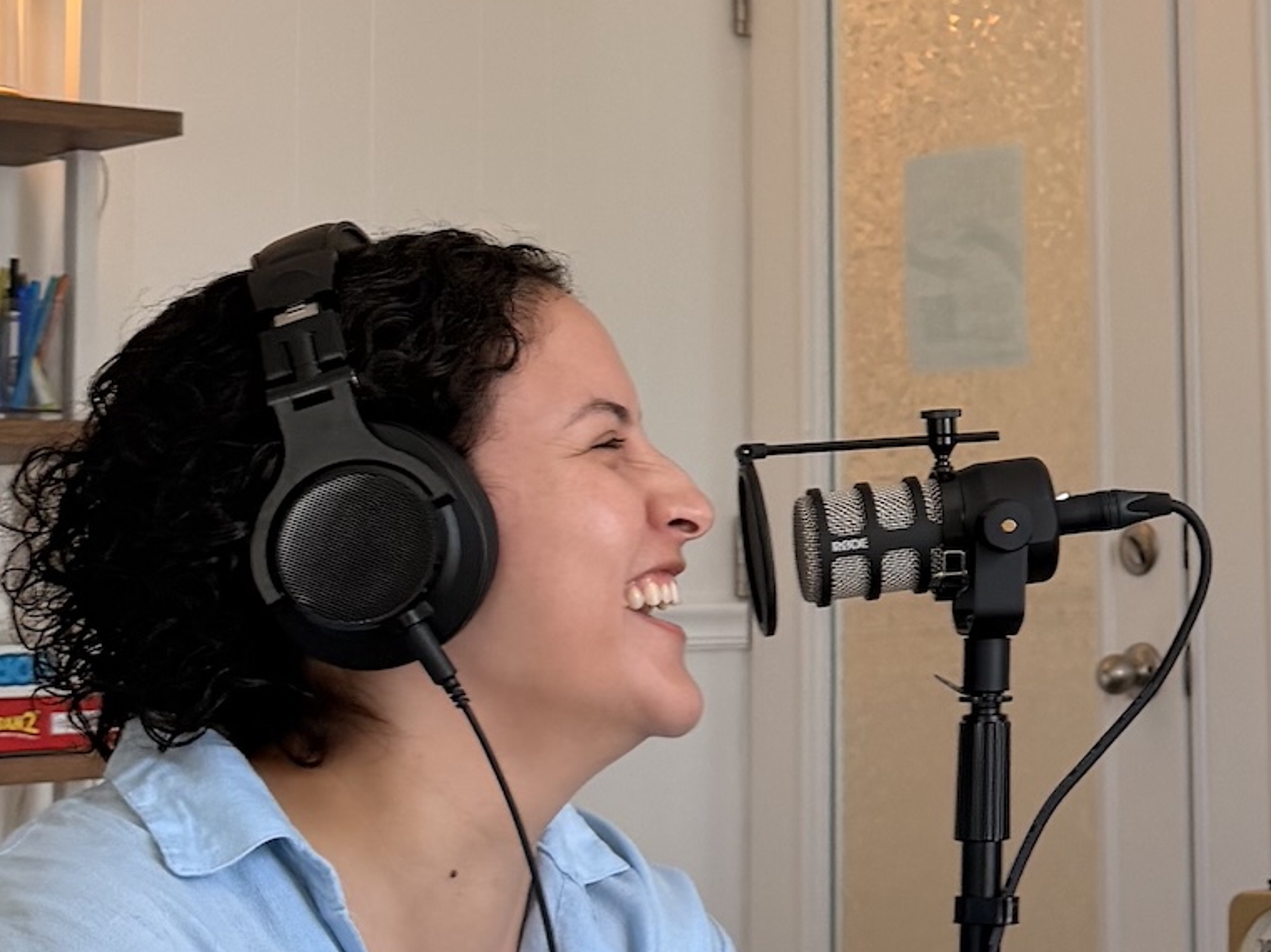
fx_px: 2312
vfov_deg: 23.2
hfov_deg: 27.3
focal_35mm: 63
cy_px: 587
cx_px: 1500
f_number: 1.78
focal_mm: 6.76
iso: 100
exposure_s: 1/120
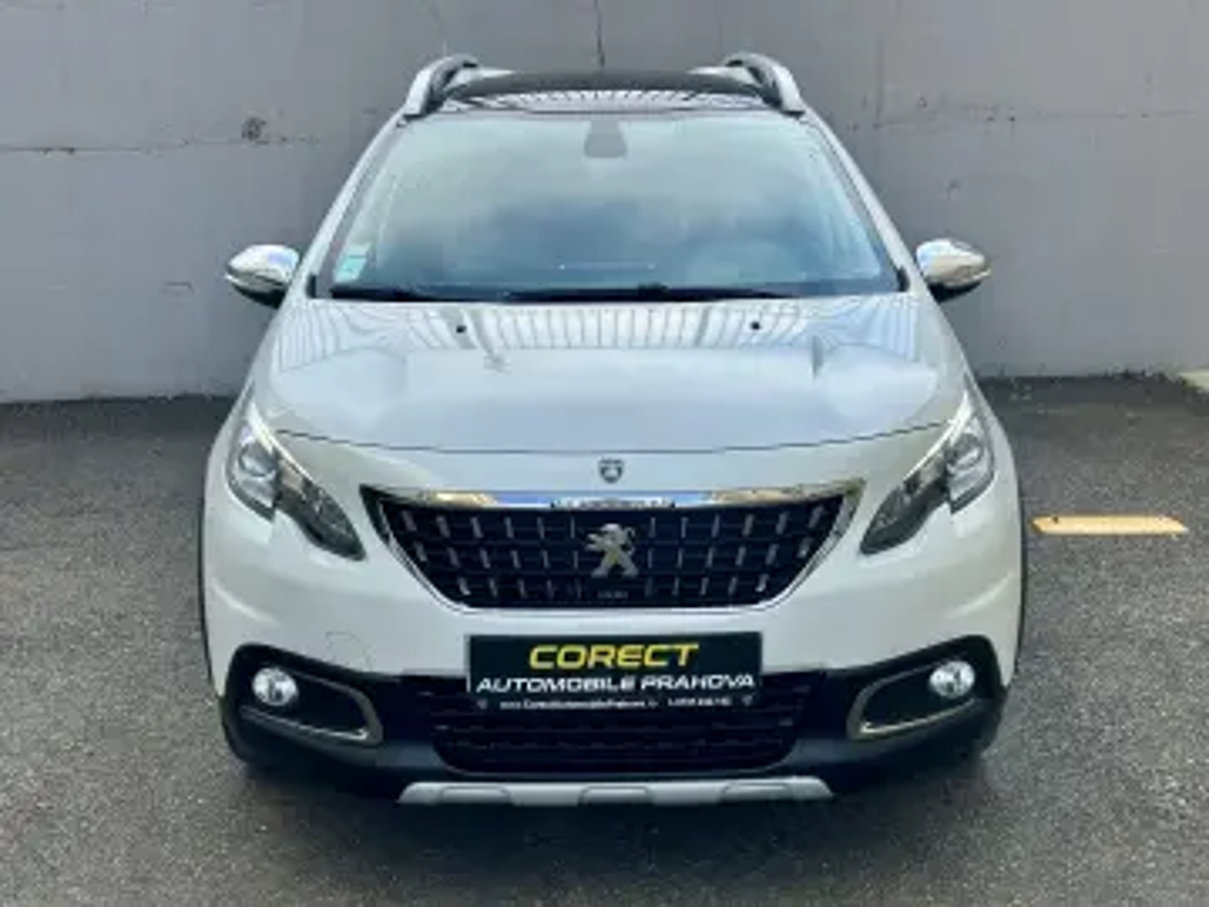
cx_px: 604
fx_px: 1676
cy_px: 454
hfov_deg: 39.7
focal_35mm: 48
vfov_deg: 30.3
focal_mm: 6.86
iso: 64
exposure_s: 1/1721
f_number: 1.78
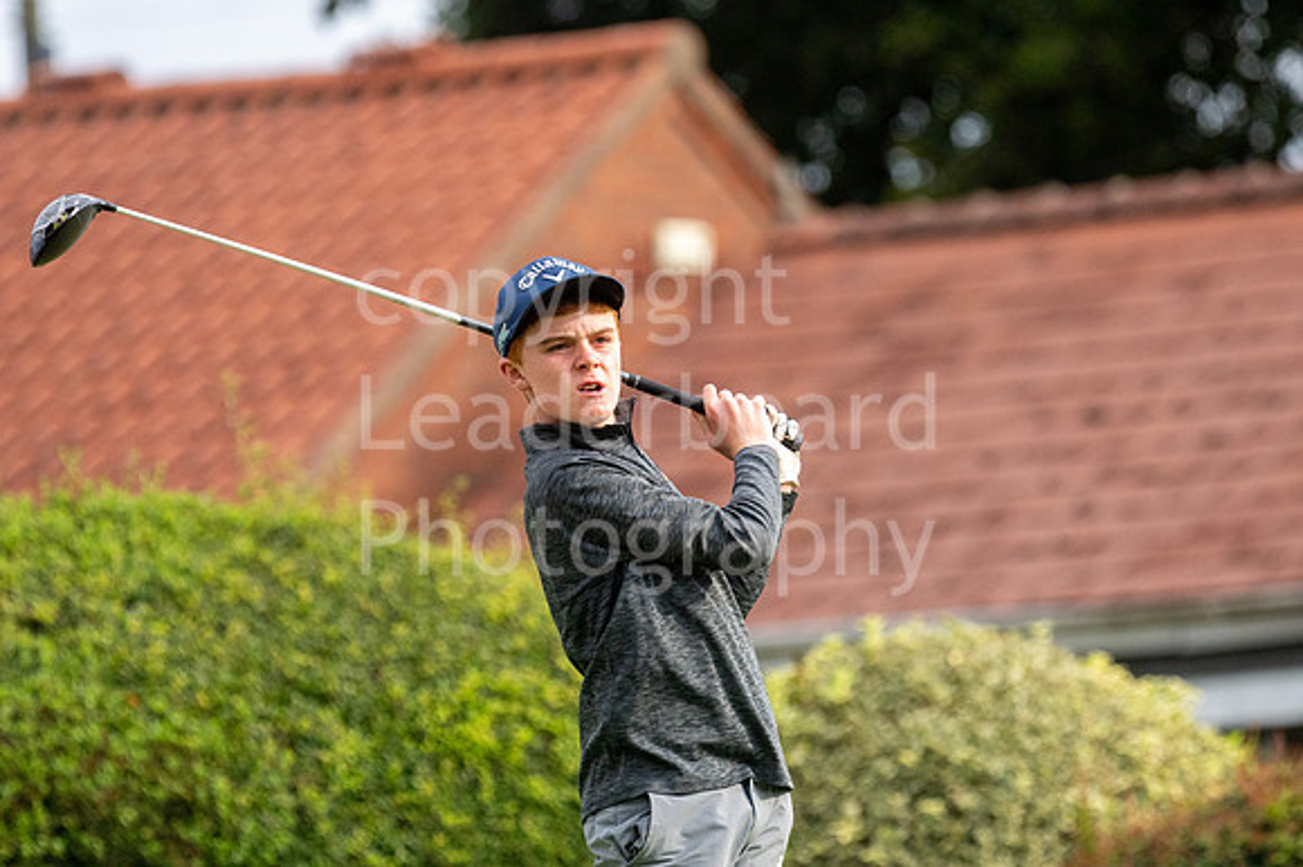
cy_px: 434
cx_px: 652
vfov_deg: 3.1
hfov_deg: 4.6
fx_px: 16278
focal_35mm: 450
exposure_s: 1/3200
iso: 640
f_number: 5
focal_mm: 300
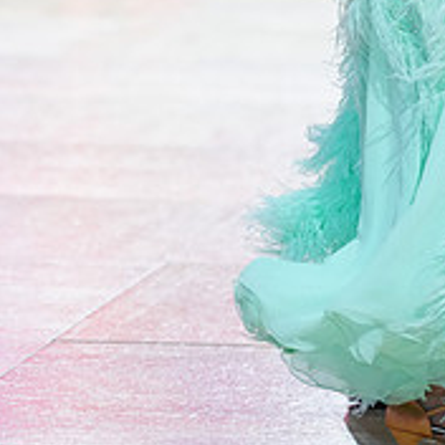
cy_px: -114
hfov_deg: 4.8
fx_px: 5294
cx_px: 345
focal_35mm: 364
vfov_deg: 4.8
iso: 1600
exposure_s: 1/640
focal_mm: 130
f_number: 2.8
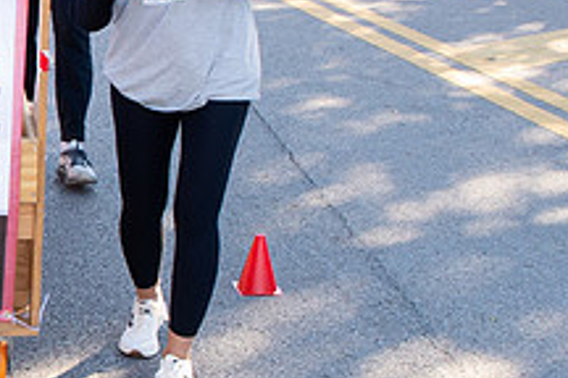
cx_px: -159
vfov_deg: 11.4
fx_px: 1893
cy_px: 186
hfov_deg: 16.2
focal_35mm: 120
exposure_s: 1/200
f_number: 7.1
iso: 800
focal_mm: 24
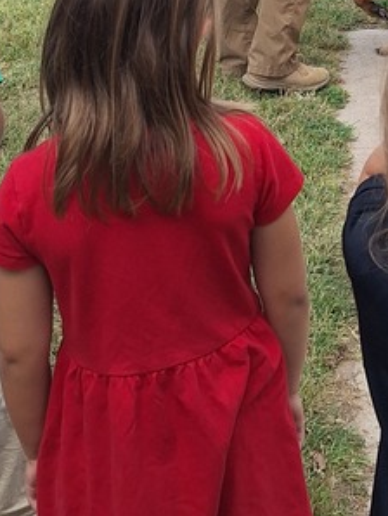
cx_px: 317
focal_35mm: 79
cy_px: -104
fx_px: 1179
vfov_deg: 22.7
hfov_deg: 18.5
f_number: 1.8
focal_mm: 5.54
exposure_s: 1/3086
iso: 40
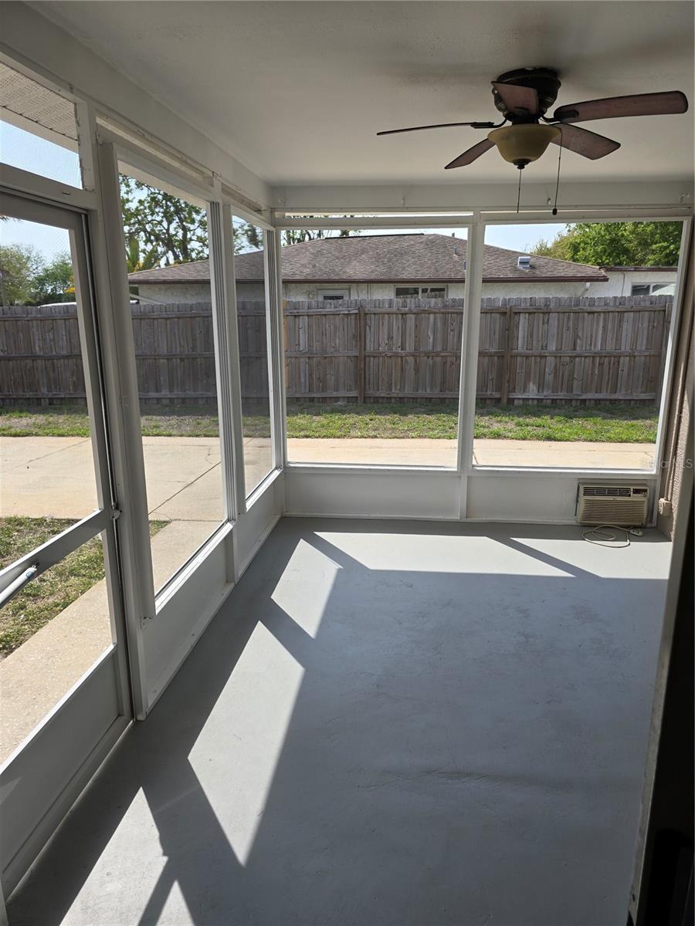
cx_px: 348
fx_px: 616
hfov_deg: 58.9
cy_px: 463
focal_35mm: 23
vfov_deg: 73.9
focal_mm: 6.3
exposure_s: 1/406
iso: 12
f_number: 1.7
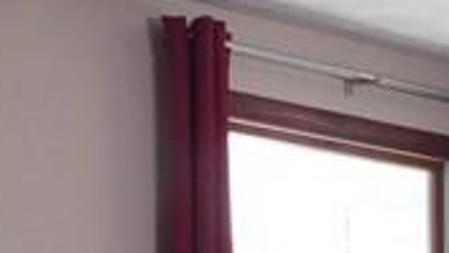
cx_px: 758
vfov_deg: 7.6
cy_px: 672
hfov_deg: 13.5
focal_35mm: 146
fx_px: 1738
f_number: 3
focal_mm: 4
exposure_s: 1/30
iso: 280
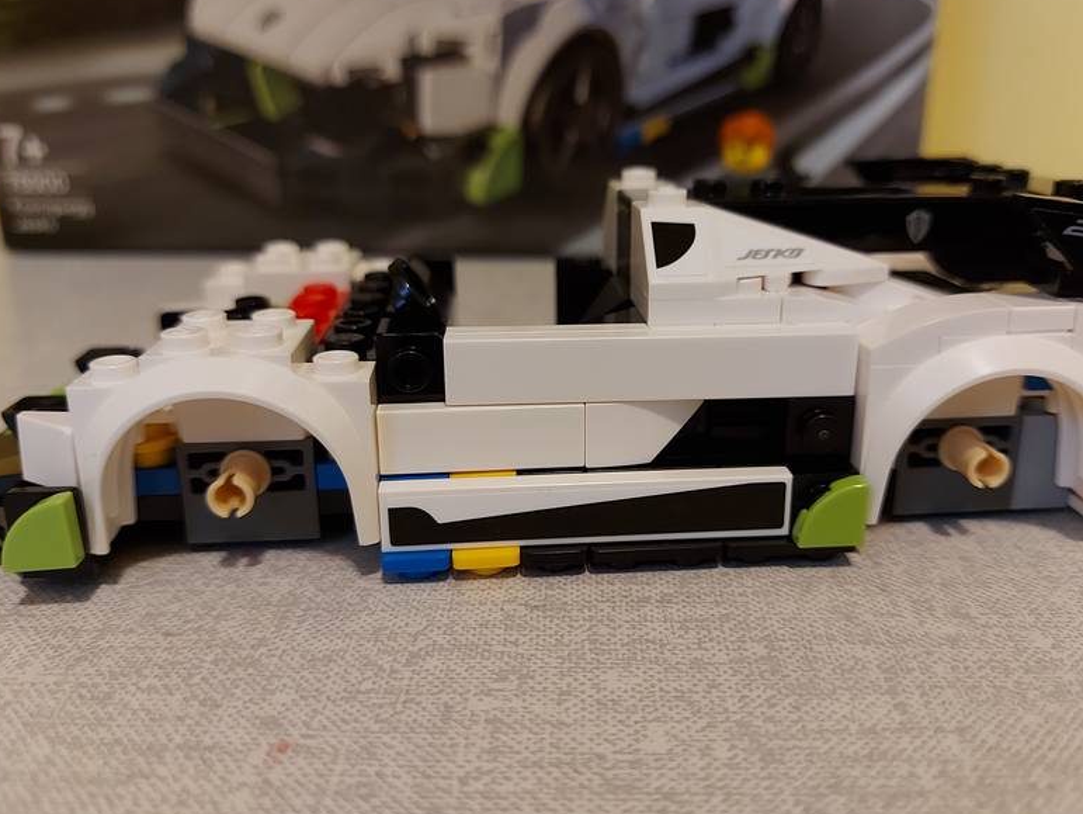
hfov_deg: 63.4
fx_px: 876
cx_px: 570
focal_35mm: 28
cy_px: 386
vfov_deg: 49.8
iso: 250
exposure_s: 1/33
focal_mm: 5.23
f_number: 1.8
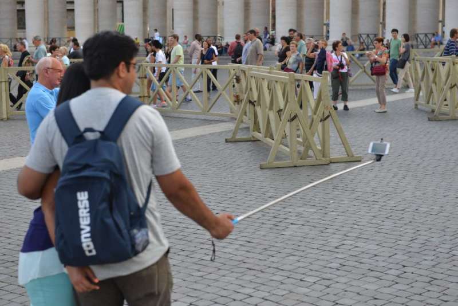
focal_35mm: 70
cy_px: 153
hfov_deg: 28.8
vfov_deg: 19.5
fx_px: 891
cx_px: 229
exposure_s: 1/100
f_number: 5
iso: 125
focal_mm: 70
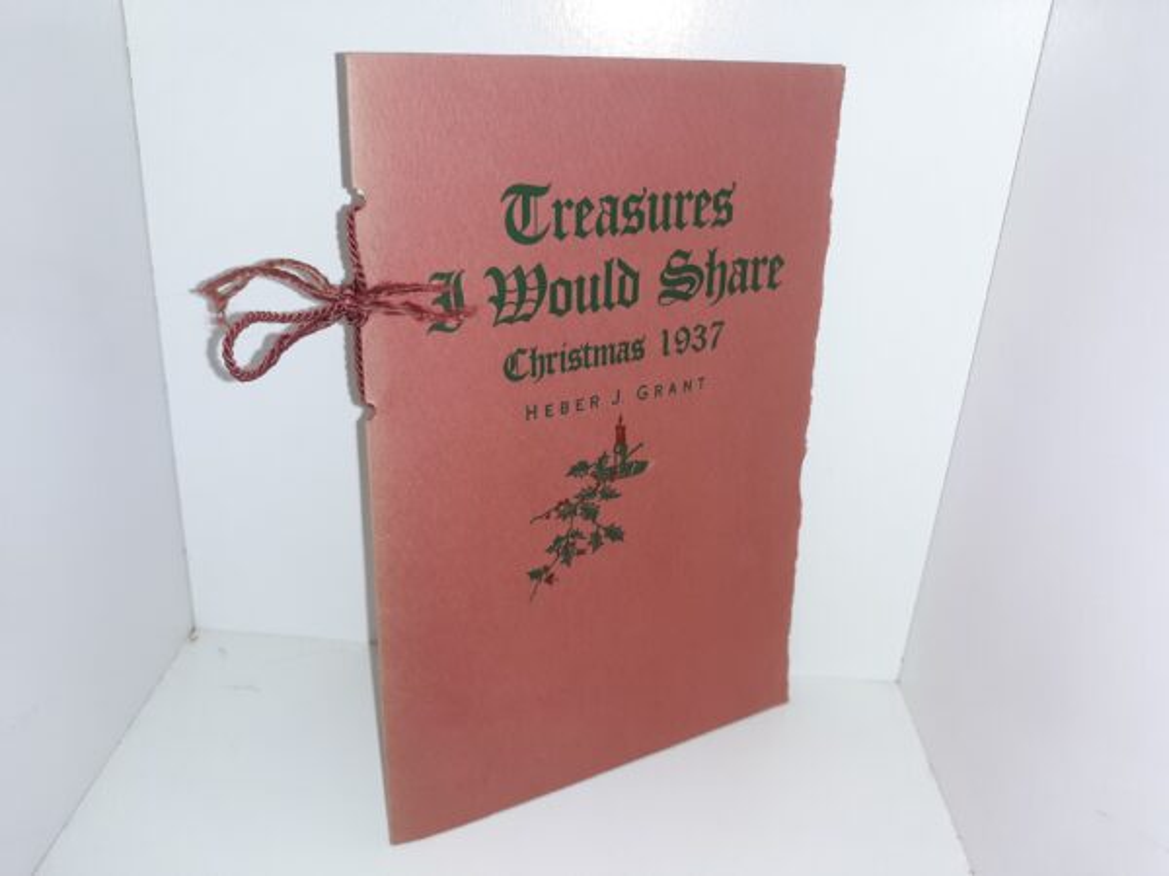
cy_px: 438
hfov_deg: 63.4
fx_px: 946
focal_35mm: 28
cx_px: 584
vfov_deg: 49.7
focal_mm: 3.7
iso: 40
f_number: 1.7
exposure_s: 1/127
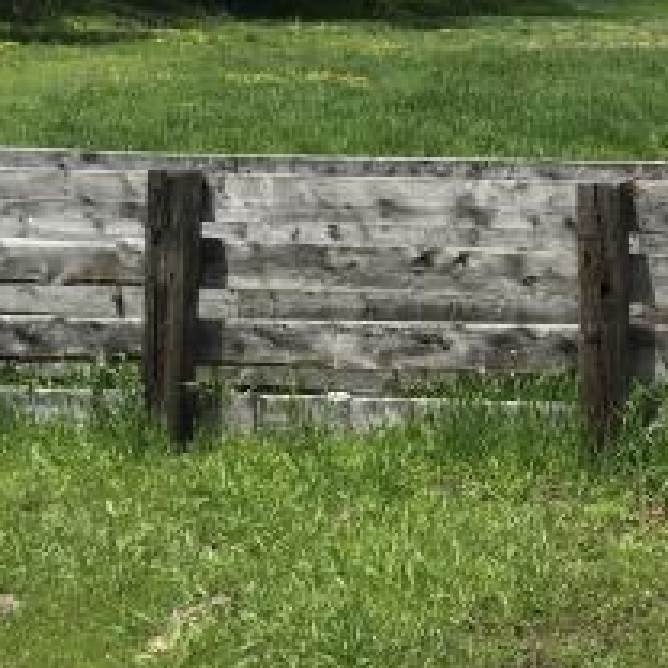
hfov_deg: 20.0
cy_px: 93
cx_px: 886
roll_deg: -1.0
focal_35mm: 79
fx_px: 1725
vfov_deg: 21.5
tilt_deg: -1.5
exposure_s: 1/999
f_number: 2.2
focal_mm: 4.15
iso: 25
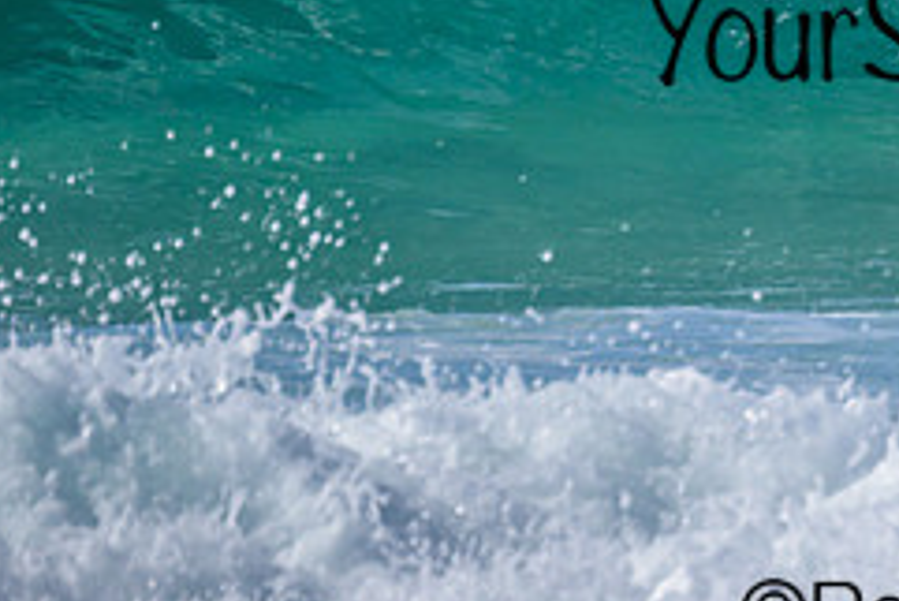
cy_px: -167
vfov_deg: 0.7
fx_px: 48273
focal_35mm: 1932
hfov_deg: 1.1
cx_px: 1422
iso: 320
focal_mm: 590
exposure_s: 1/800
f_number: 11
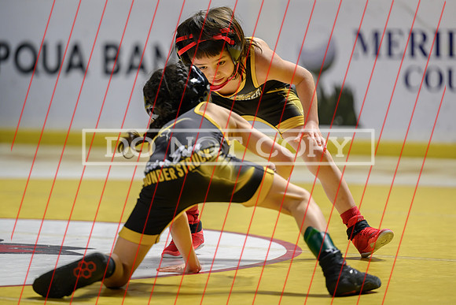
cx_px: 200
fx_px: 2652
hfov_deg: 9.8
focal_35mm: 209
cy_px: 136
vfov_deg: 6.6
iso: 1800
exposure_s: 1/800
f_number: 2.8
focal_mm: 175
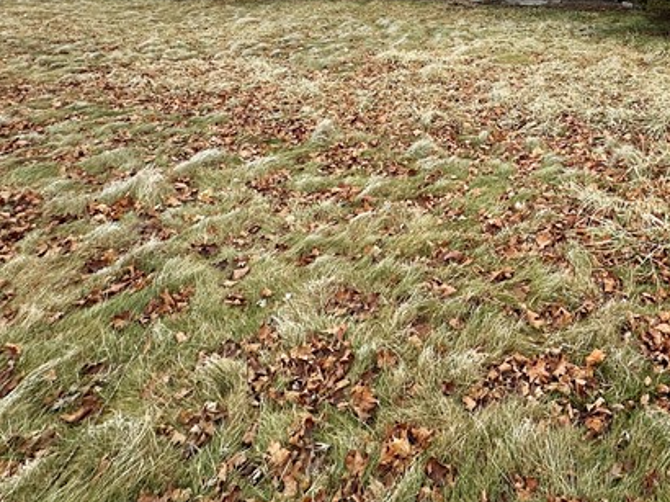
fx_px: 677
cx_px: 574
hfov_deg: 48.4
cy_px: -21
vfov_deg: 35.9
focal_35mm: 35
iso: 40
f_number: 2.2
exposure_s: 1/988
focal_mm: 2.22
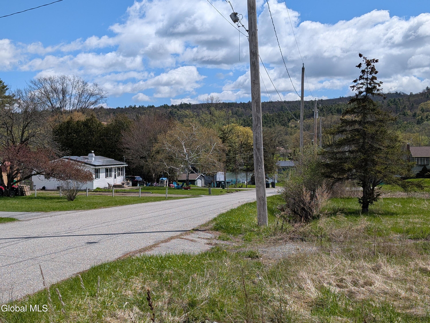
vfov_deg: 29.7
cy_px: 162
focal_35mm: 49
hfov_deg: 38.9
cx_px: 215
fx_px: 609
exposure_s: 1/2257
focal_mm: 6.9
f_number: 1.68
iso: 21
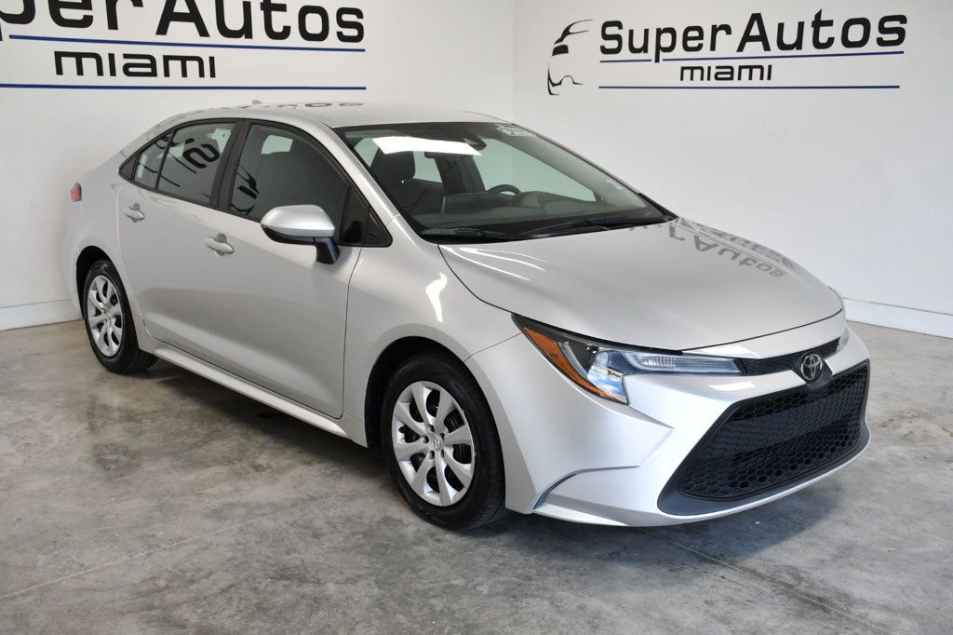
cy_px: 318
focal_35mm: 39
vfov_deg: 34.2
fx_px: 1032
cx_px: 476
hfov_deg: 49.6
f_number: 6.3
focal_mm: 26
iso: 400
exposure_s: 1/160
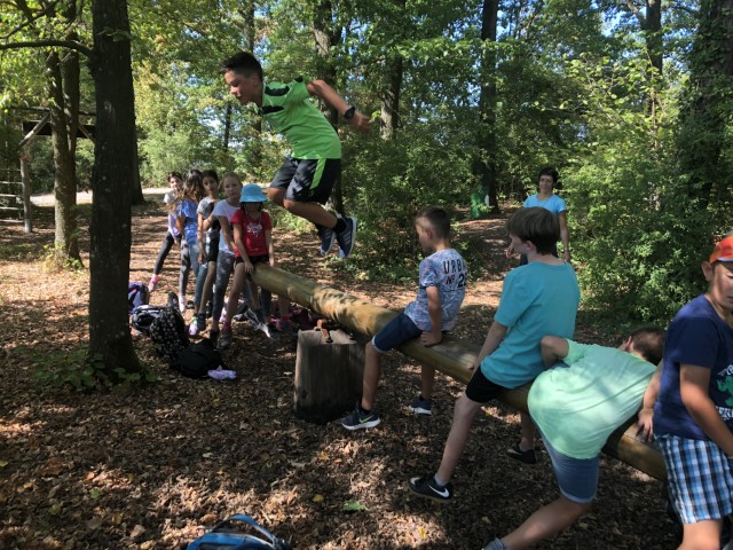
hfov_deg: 63.4
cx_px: 366
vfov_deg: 49.7
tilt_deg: -8.9
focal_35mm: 28
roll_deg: -2.8
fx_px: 593
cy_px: 275
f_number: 1.8
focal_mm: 3.99
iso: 25
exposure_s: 1/120
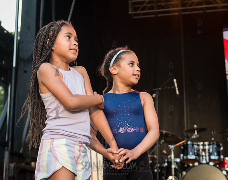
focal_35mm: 71
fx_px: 476
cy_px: 86
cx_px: 119
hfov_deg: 26.9
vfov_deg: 21.4
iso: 1000
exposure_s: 1/1000
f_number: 3.2
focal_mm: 48
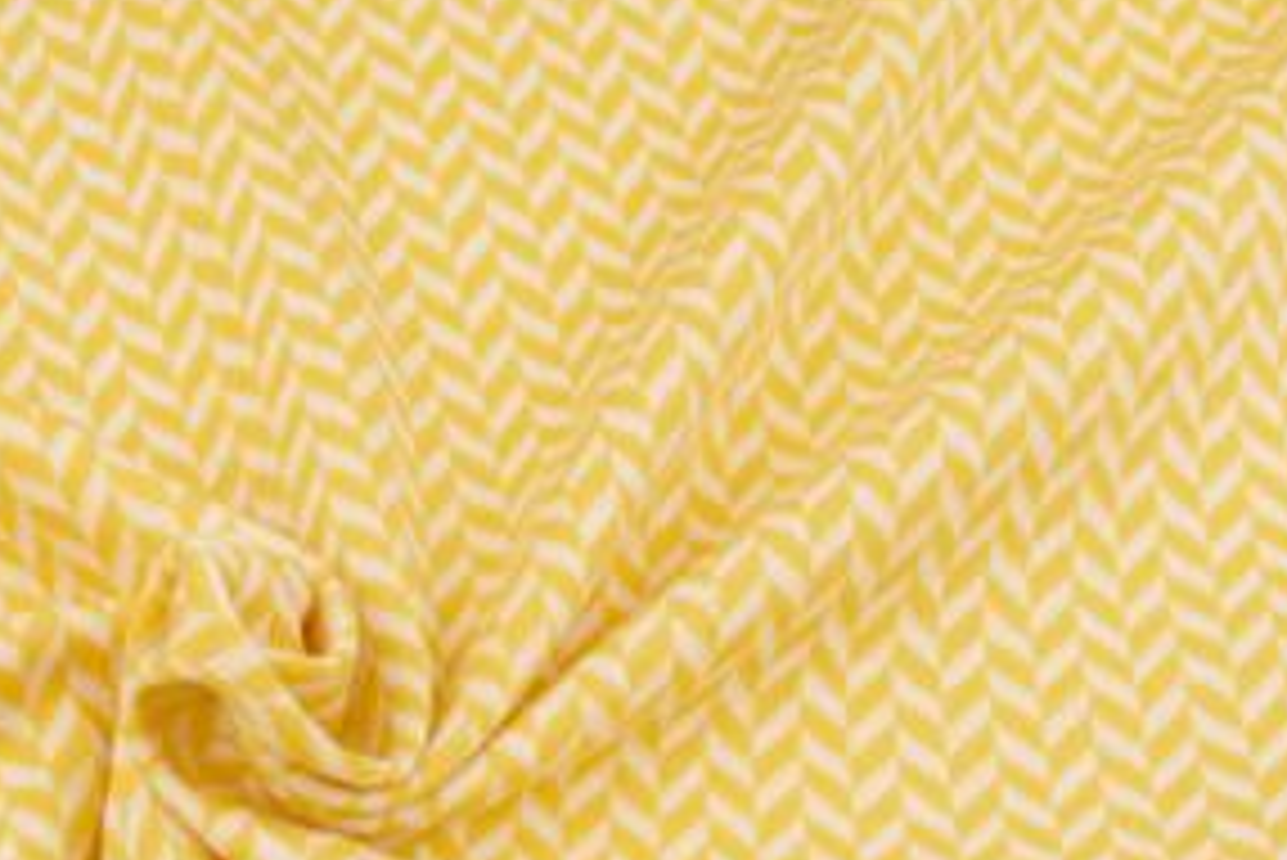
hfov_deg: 18.6
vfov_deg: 12.5
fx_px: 3899
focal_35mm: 109
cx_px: 288
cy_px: 745
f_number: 3.5
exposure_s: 1/80
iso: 160
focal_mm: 21.81
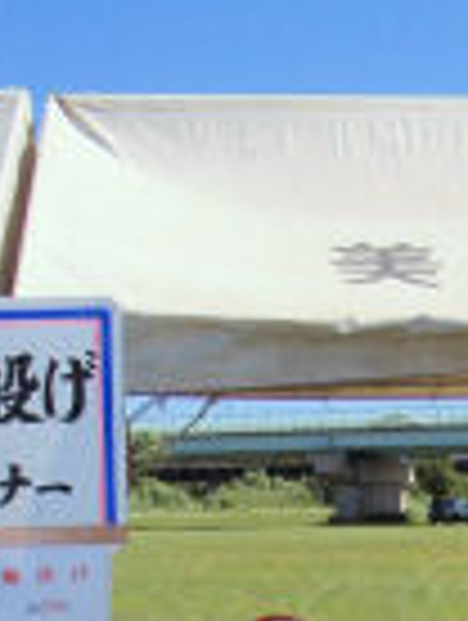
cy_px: 783
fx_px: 1923
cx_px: 358
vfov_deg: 17.3
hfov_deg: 13.8
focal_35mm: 107
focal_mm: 5.8
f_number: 4.3
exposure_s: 1/1600
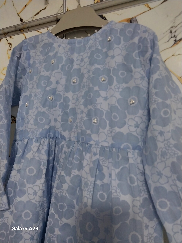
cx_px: 91
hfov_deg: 53.1
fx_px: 182
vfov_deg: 67.3
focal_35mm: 26
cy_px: 122
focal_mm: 4
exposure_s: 1/33
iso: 320
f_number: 1.8
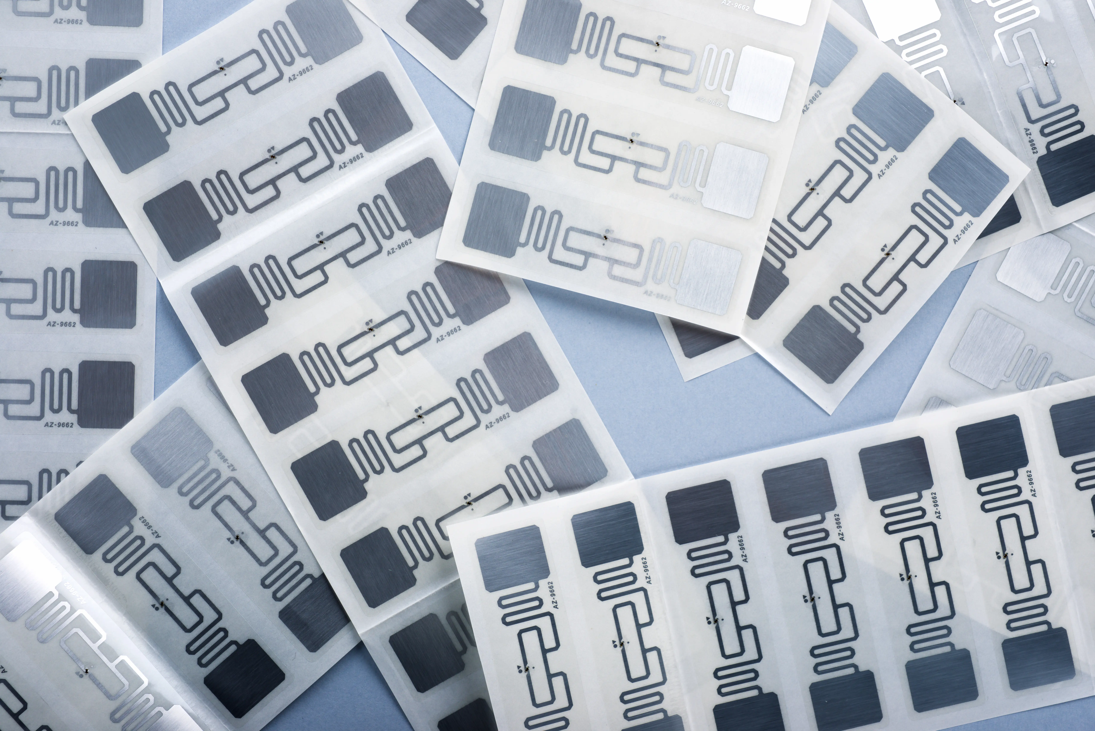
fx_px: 1825
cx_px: 548
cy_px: 366
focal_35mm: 60
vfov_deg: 22.6
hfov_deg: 33.4
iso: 100
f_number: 11
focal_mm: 60
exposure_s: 1/200
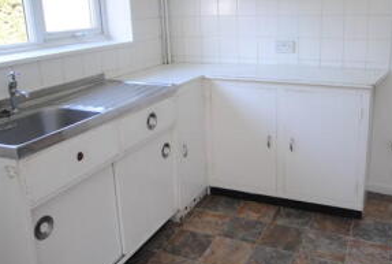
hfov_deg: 55.1
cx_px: 241
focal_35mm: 34
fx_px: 371
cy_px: 101
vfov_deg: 38.9
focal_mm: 10
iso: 200
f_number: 4
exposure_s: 1/40
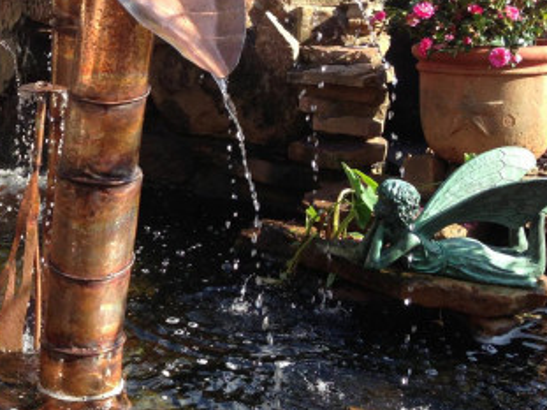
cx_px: 2
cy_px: 132
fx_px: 1074
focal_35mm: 68
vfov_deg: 21.5
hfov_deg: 27.0
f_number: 2.4
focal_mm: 4.13
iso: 50
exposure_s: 1/352
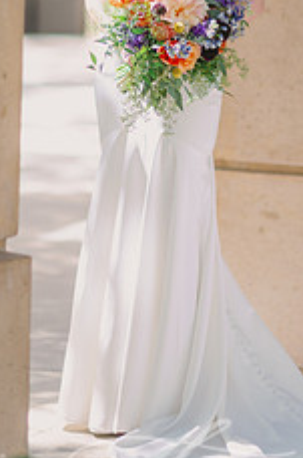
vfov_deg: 12.2
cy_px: 108
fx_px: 2131
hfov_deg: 8.1
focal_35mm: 168
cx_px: 172
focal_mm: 85
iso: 160
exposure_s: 1/1250
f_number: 1.6
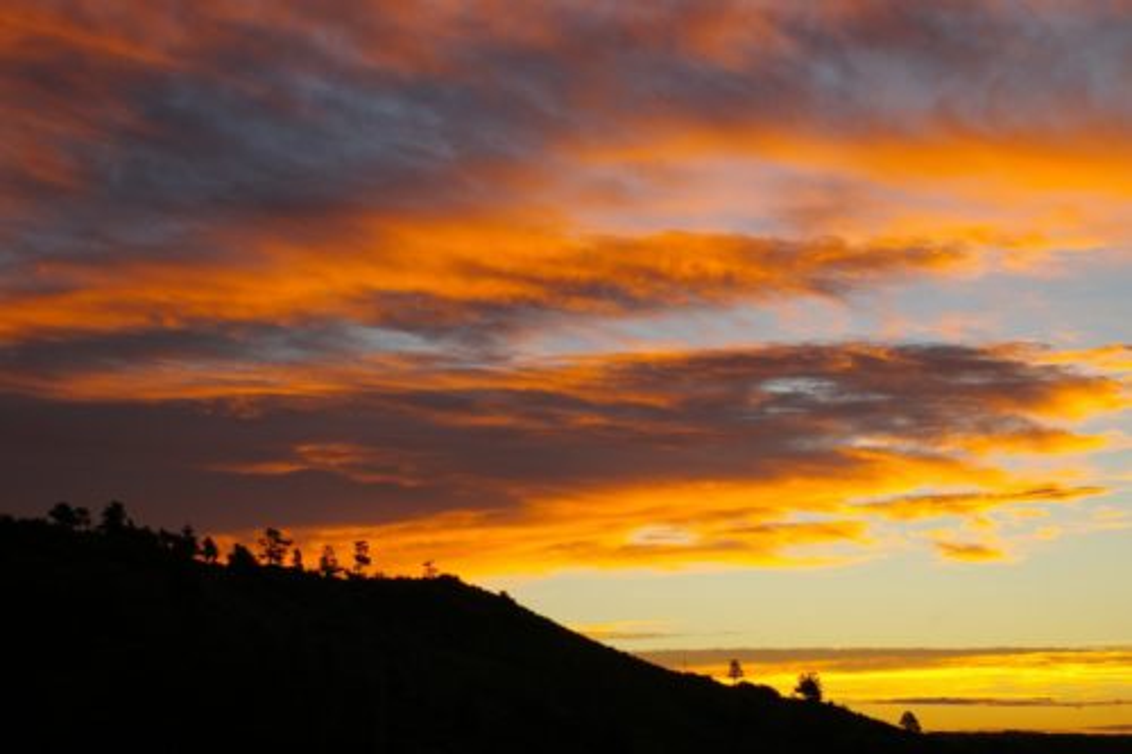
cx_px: 566
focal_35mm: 82
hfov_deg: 24.6
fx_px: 2593
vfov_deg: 16.5
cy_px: 377
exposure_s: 1/45
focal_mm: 55
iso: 200
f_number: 8
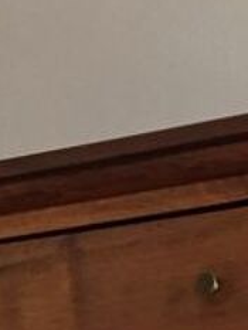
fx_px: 1584
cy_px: 771
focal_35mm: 166
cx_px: 140
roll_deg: +2.6
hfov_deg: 8.9
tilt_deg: -7.7
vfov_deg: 10.4
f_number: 2.2
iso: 250
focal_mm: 4.15
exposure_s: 1/33
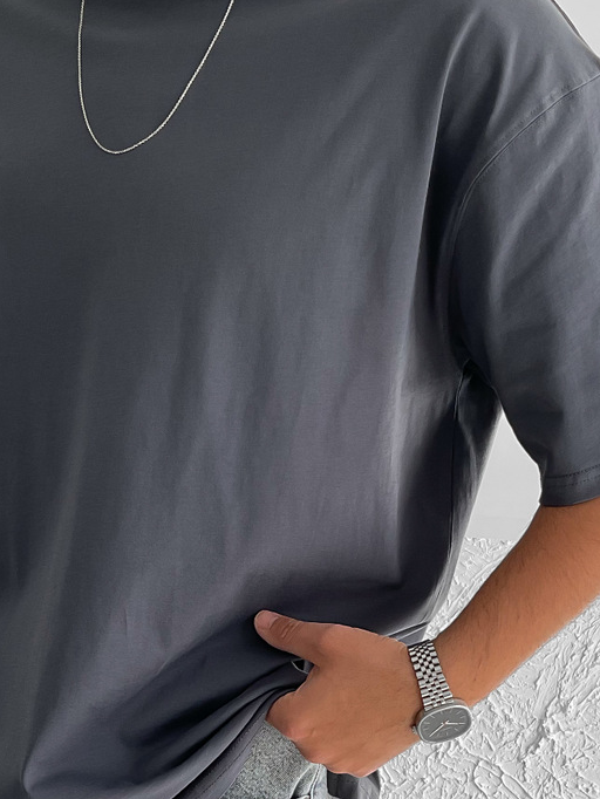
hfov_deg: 21.6
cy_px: 718
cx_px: 227
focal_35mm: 68
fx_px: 1571
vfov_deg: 27.5
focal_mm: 3
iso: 16
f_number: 1.8
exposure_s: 1/125
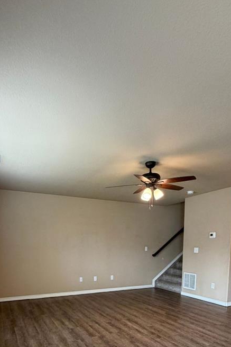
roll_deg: +0.1
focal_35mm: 24
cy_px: 274
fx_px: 231
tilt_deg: -5.5
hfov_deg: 53.1
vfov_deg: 67.3
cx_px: 112
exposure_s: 1/60
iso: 320
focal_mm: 2.22
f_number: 2.2
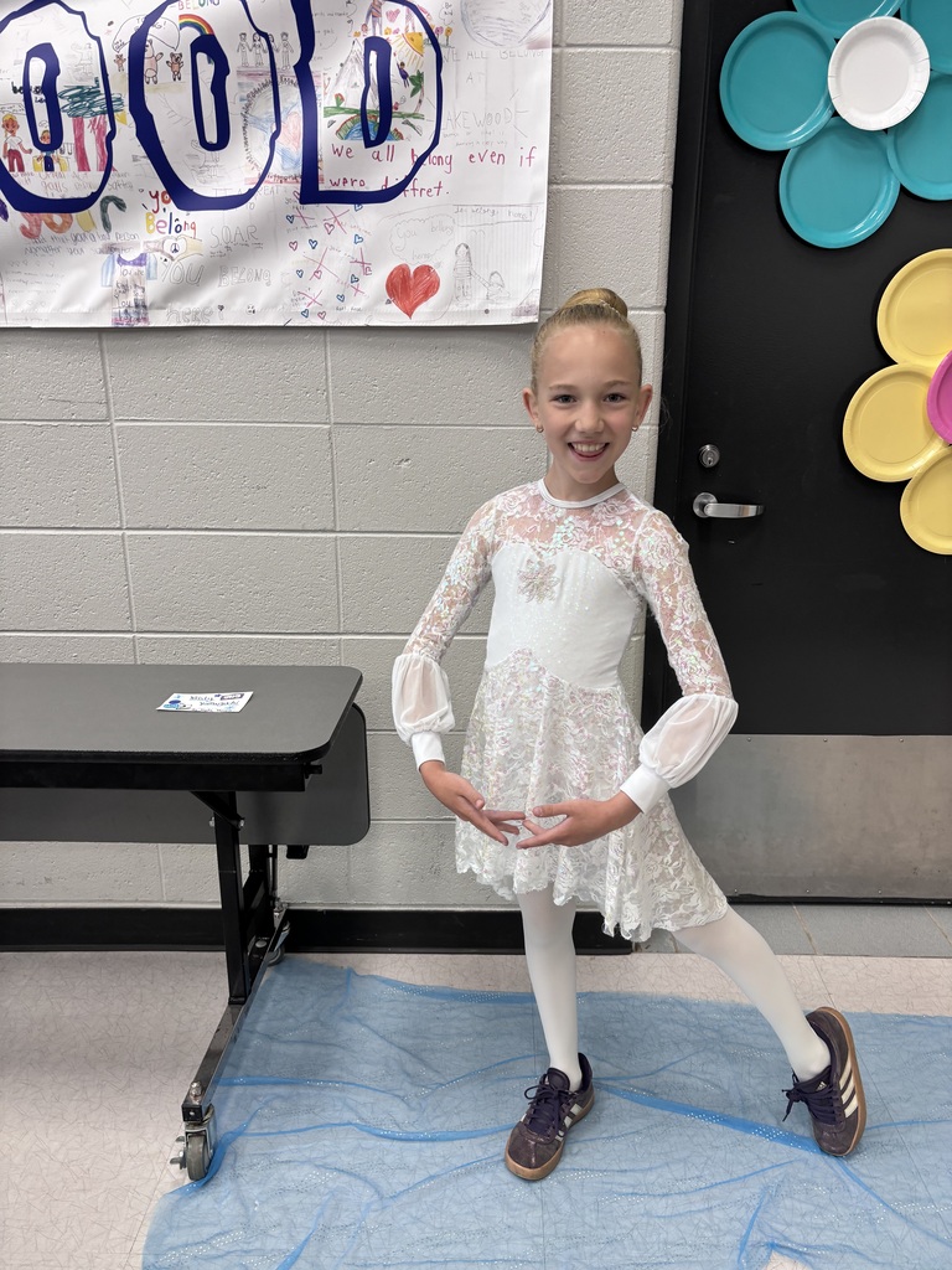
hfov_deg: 53.1
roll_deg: -1.7
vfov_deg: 67.3
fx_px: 953
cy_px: 635
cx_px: 476
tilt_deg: -18.7
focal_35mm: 26
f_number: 1.6
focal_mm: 5.96
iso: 80
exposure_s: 1/60
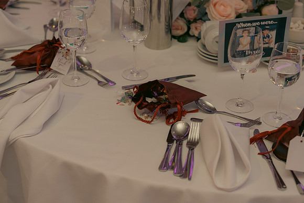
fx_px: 591
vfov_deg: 19.5
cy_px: 102
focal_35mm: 70
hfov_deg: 28.8
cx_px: 152
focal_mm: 70
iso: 2500
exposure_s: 1/160
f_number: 3.5
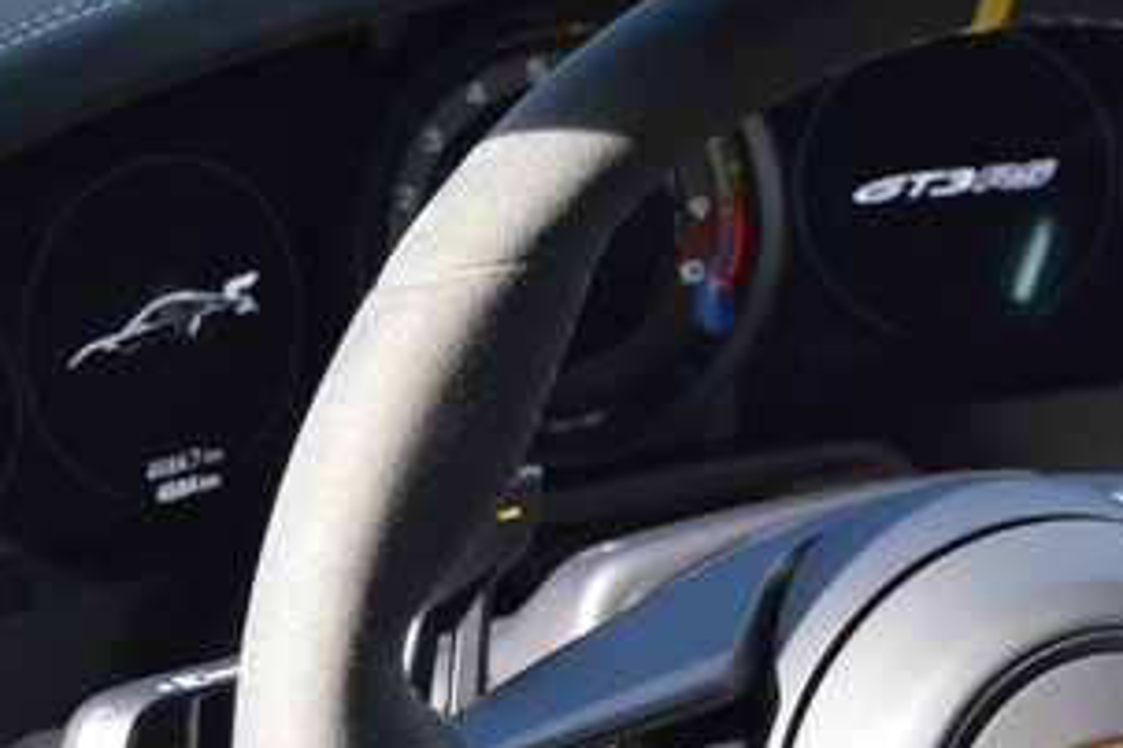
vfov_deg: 9.0
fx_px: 4741
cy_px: 757
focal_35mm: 152
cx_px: 852
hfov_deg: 13.5
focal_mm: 40
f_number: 5.6
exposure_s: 1/125
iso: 280
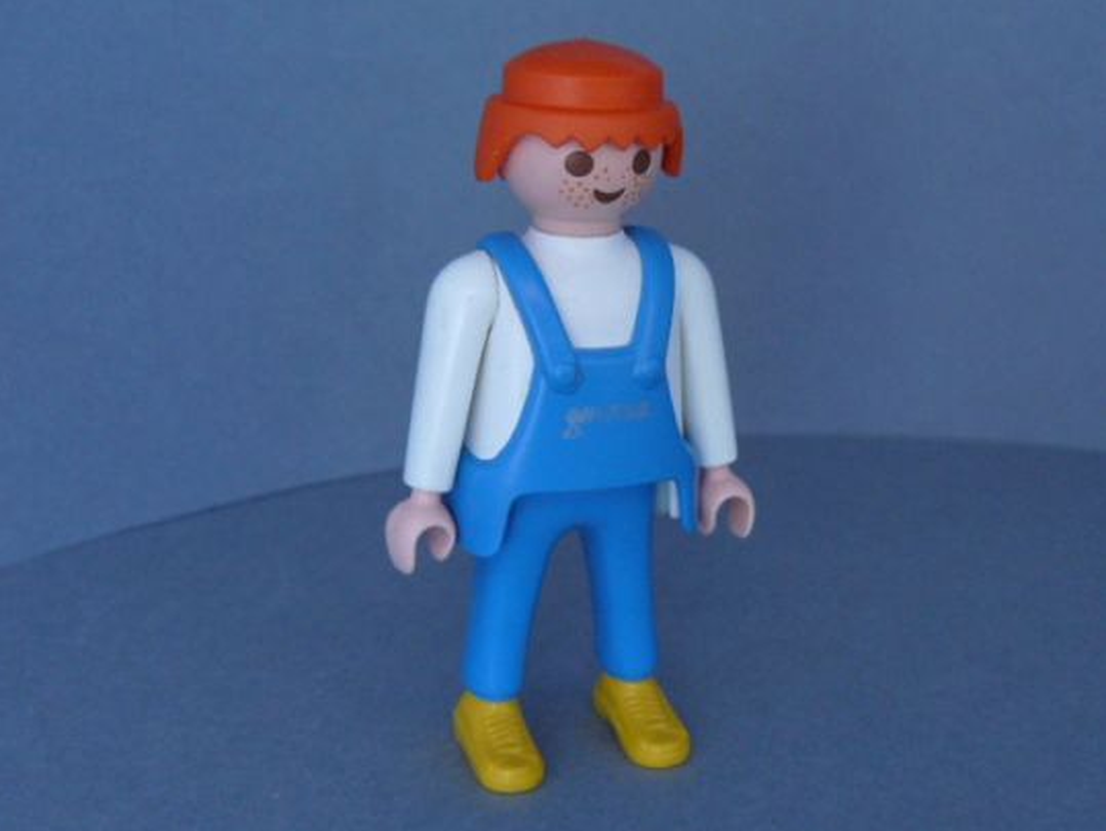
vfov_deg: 29.7
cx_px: 548
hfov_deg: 38.9
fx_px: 1567
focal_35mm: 49
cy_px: 420
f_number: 2.8
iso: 200
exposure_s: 1
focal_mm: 6
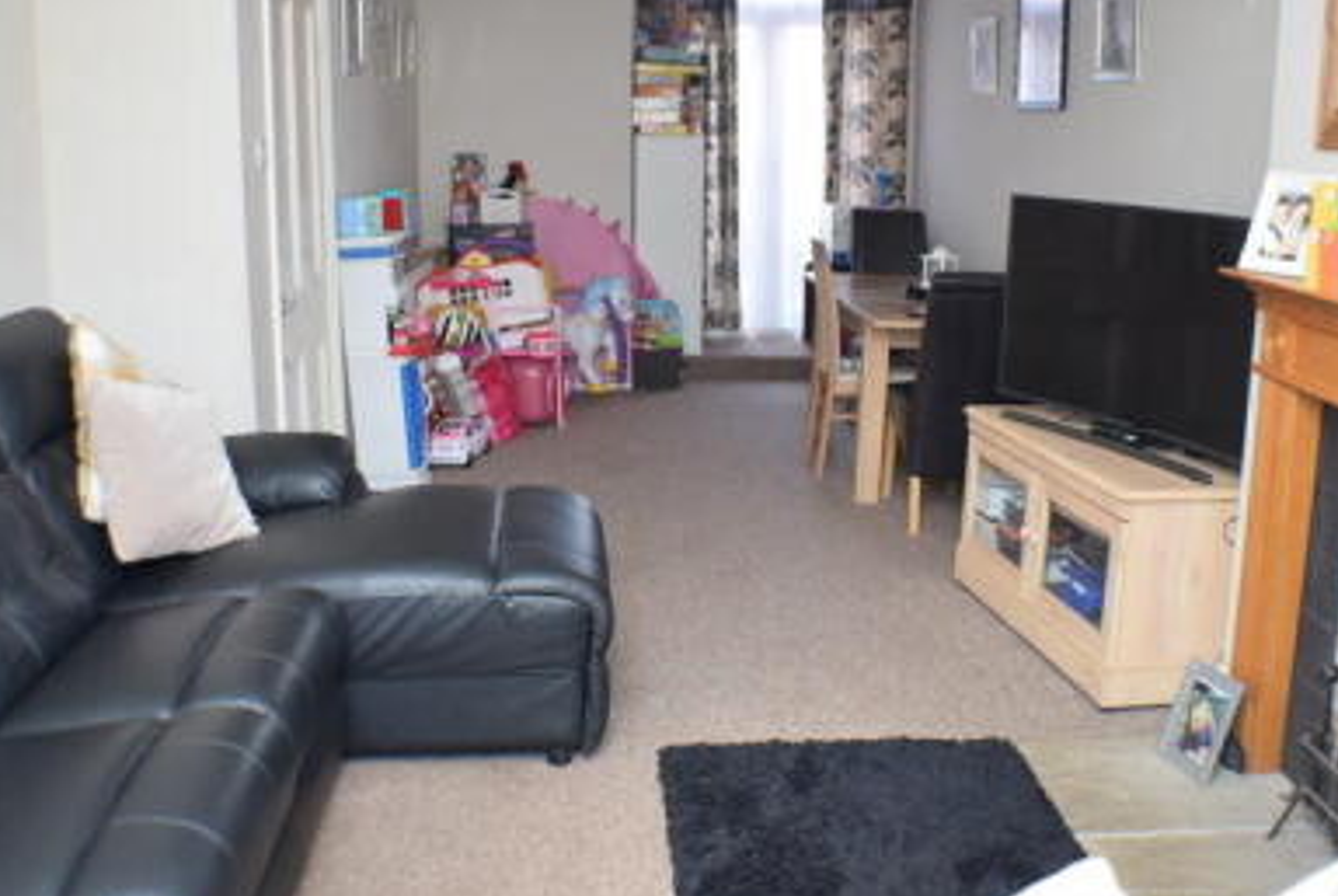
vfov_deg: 29.3
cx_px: 681
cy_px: 392
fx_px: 1712
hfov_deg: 42.7
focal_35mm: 46
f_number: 4
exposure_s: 1/60
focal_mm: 18
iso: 800
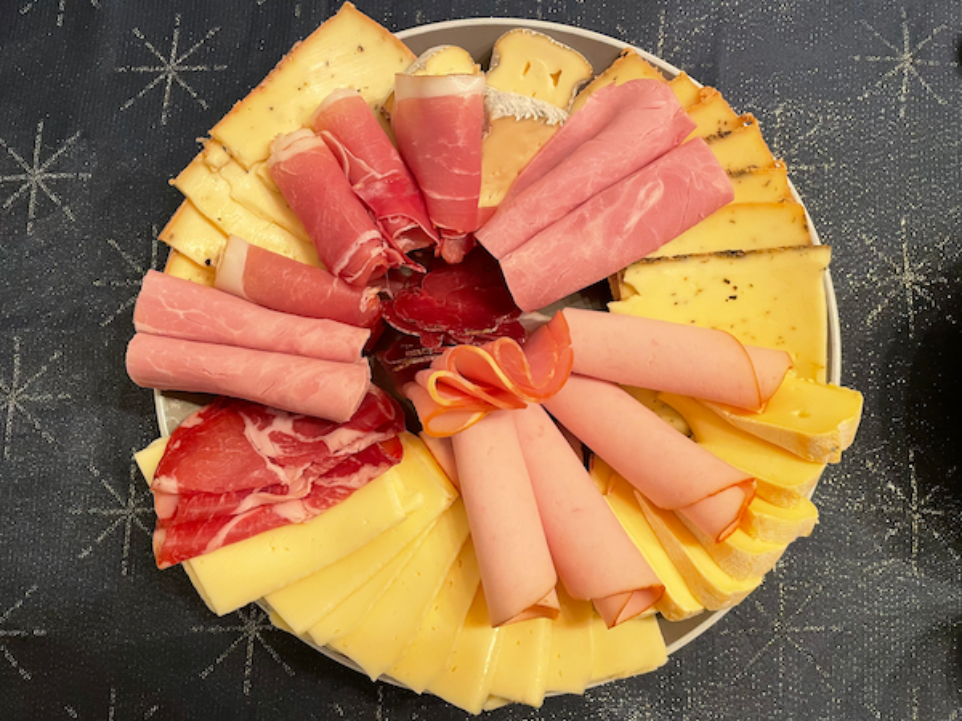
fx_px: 723
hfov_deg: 67.3
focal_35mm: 26
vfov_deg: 53.1
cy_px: 360
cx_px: 481
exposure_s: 1/50
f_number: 1.6
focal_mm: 4.2
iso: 320
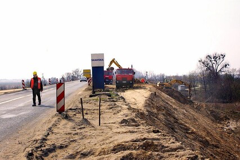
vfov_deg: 31.8
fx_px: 280
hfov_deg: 46.4
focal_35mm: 42
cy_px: 80
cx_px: 120
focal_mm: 28
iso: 200
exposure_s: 1/350
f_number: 11
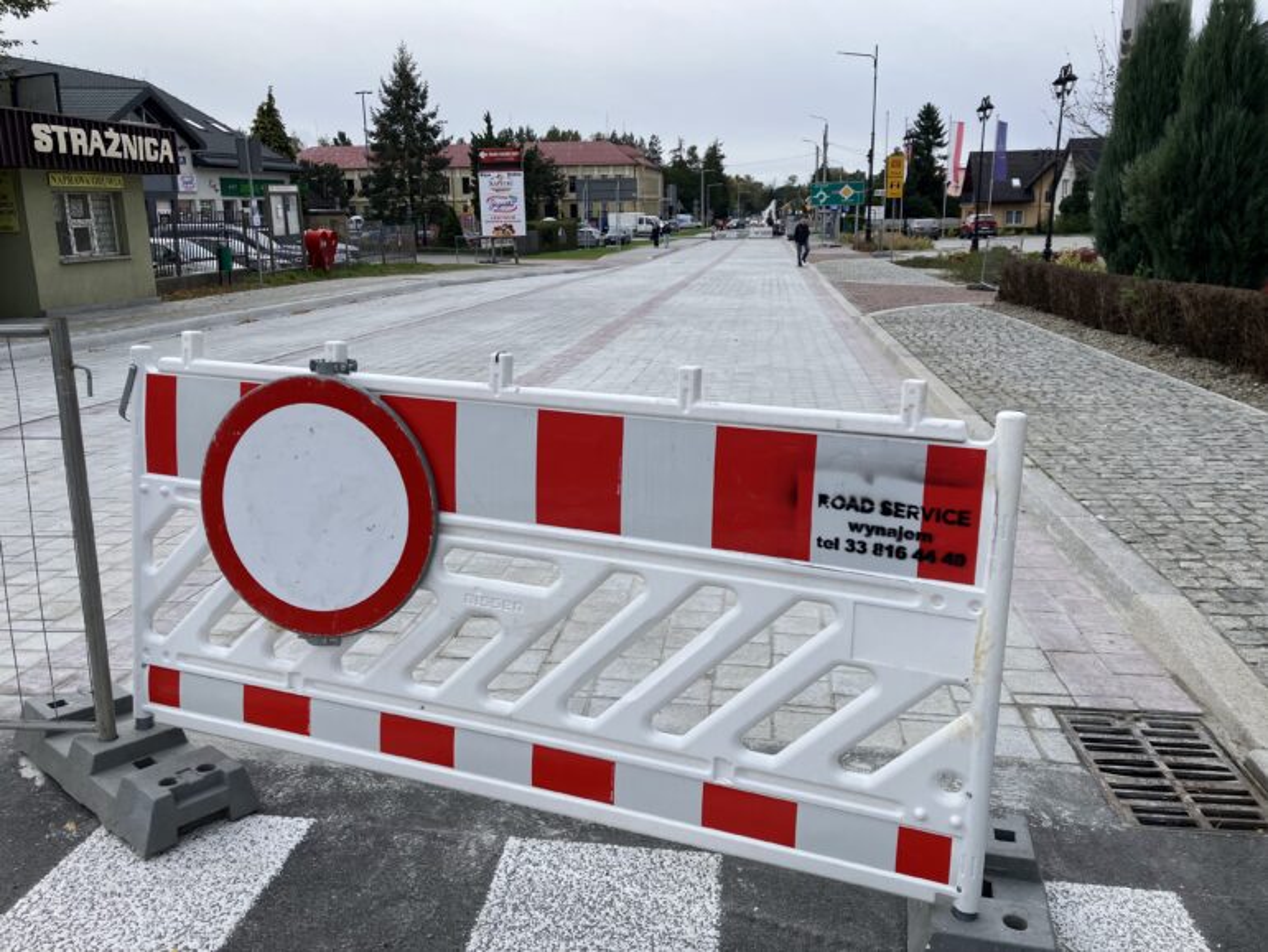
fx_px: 1026
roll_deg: +0.1
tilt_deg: -13.1
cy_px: 476
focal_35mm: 28
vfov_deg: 49.8
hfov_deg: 63.4
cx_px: 634
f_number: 1.8
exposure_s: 1/534
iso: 32
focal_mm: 3.99
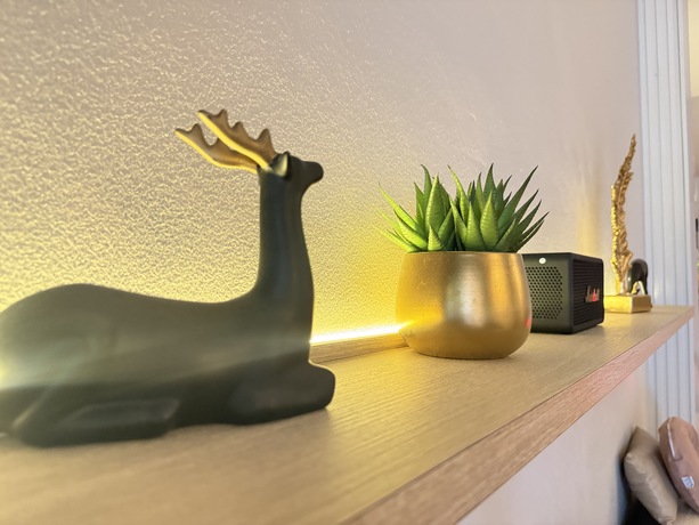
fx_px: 485
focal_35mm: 24
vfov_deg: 56.8
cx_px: 350
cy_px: 262
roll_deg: +0.2
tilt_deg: +3.0
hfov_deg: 71.6
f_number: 1.78
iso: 1000
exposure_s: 1/25
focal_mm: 6.76
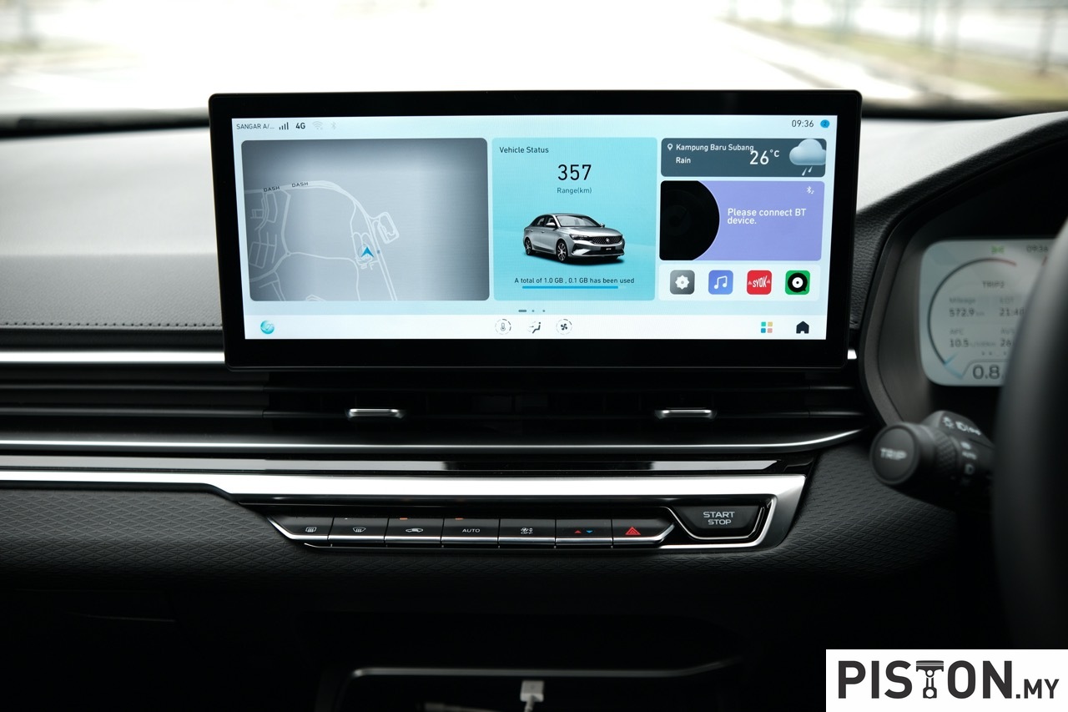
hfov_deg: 54.4
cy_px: 356
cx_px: 534
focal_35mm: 35
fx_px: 1038
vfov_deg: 37.8
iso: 125
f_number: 2.2
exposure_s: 1/160
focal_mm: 23
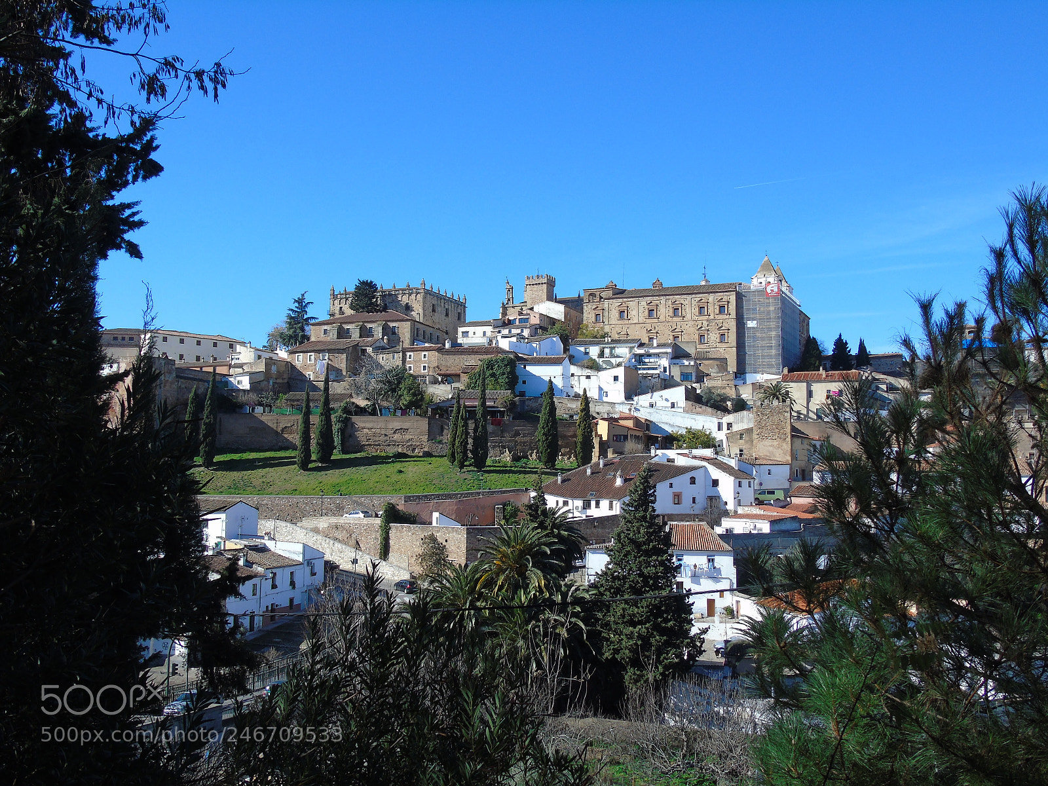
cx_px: 524
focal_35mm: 34
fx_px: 1029
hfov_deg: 54.0
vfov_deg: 41.8
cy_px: 393
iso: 80
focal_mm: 6.1
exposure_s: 1/500
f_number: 3.8
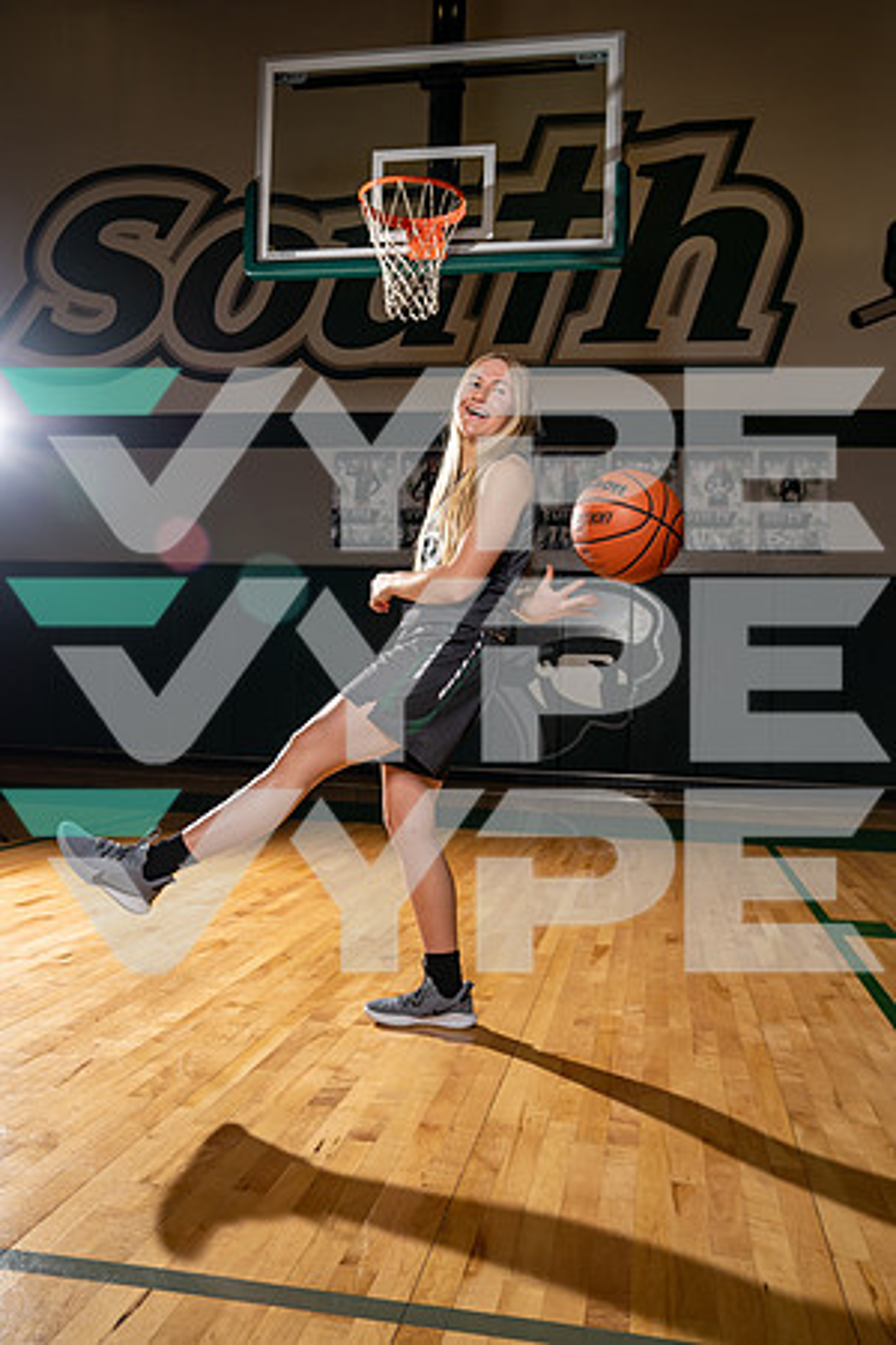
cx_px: 448
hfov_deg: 43.6
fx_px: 1120
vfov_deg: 61.9
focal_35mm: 30
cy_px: 672
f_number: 5.6
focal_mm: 30
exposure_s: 1/250
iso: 400
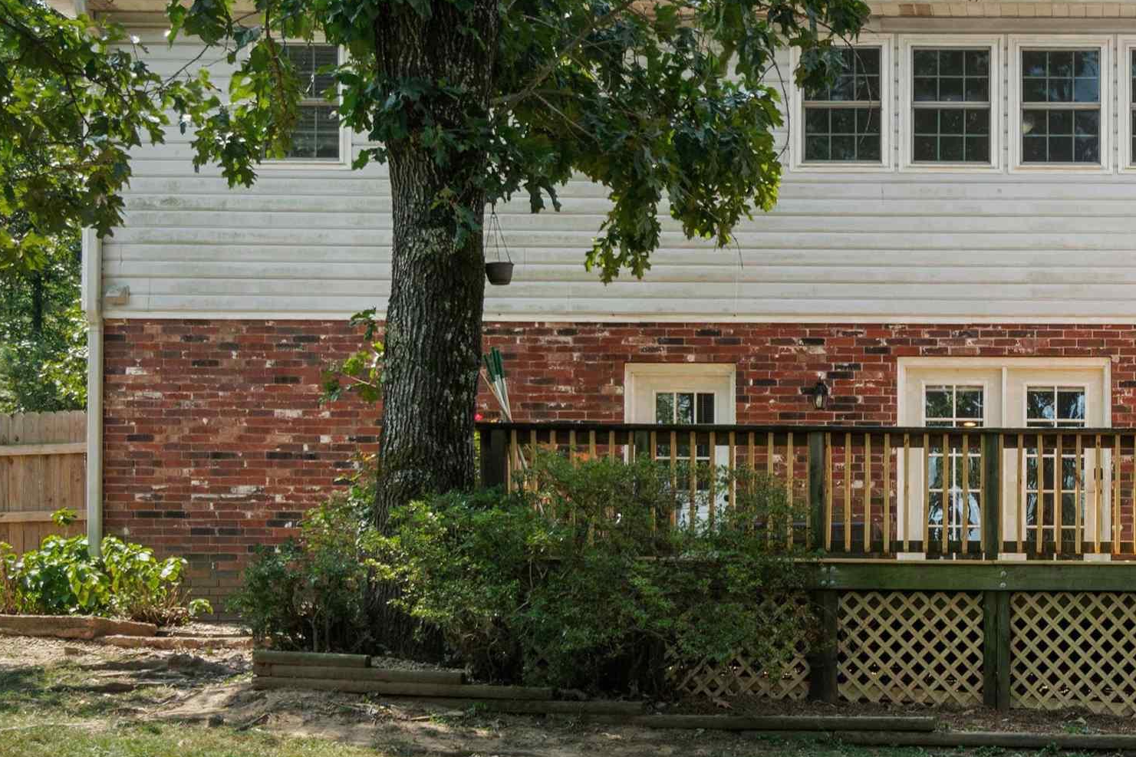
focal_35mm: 56
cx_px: 1137
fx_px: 1767
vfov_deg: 24.1
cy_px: 248
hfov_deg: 32.7
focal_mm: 18
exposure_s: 1/20
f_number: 9
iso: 250
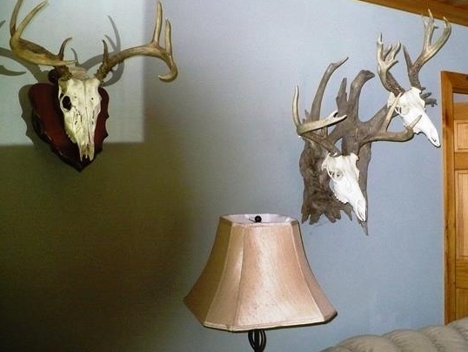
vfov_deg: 32.9
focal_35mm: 44
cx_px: 270
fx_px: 595
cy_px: 164
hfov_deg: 42.8
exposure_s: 1/30
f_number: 2.8
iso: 640
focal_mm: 6.1
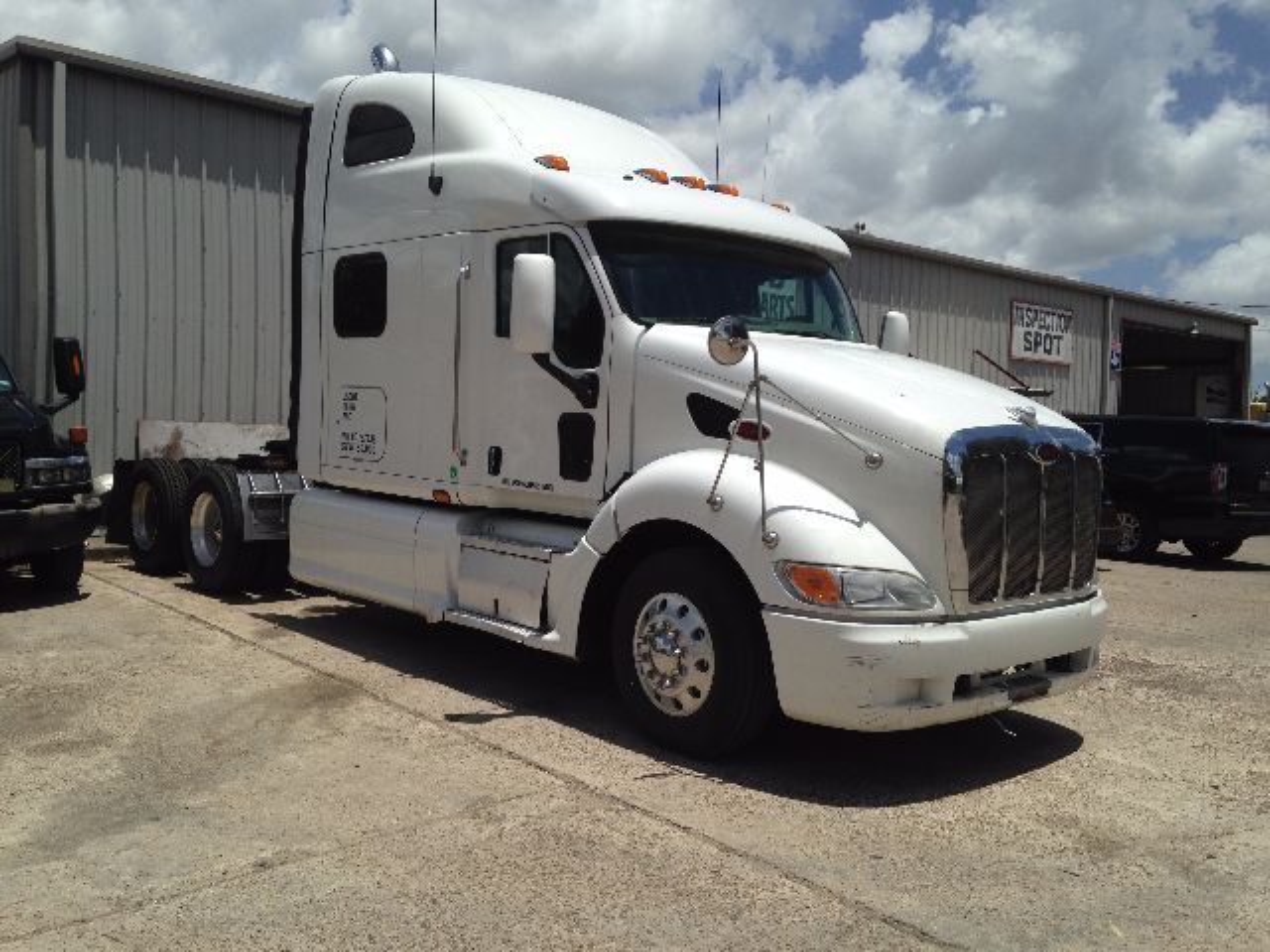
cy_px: 476
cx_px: 635
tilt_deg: -1.8
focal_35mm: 33
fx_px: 1211
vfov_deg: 42.9
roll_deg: +0.6
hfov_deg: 55.4
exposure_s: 1/3195
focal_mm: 4.12
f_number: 2.4
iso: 50
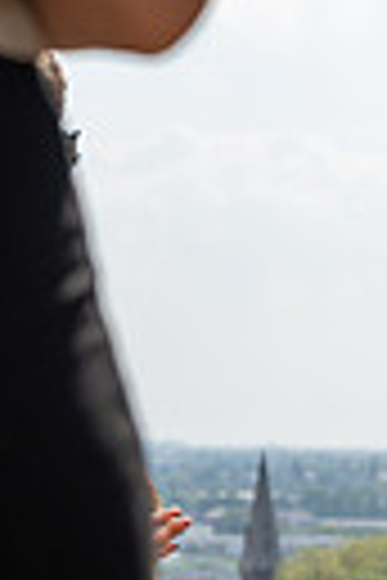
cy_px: 661
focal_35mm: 202
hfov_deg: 6.8
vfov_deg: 10.1
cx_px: 464
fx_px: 3257
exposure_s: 1/1000
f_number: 4.5
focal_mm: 58
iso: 100
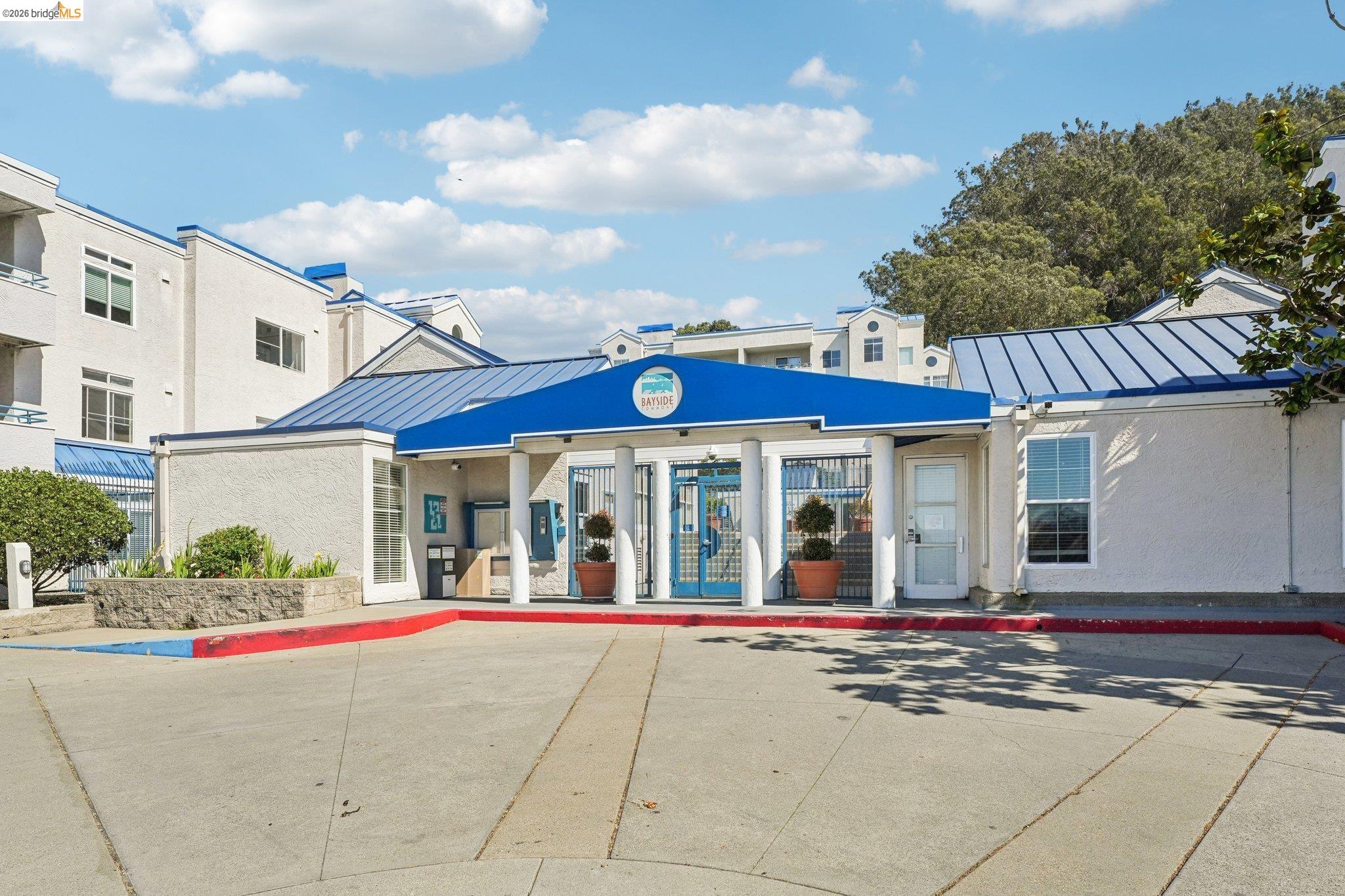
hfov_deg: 86.6
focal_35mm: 19
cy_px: 448
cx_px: 672
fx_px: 713
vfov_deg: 64.3
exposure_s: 1/2000
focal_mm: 19.1
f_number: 9
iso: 800
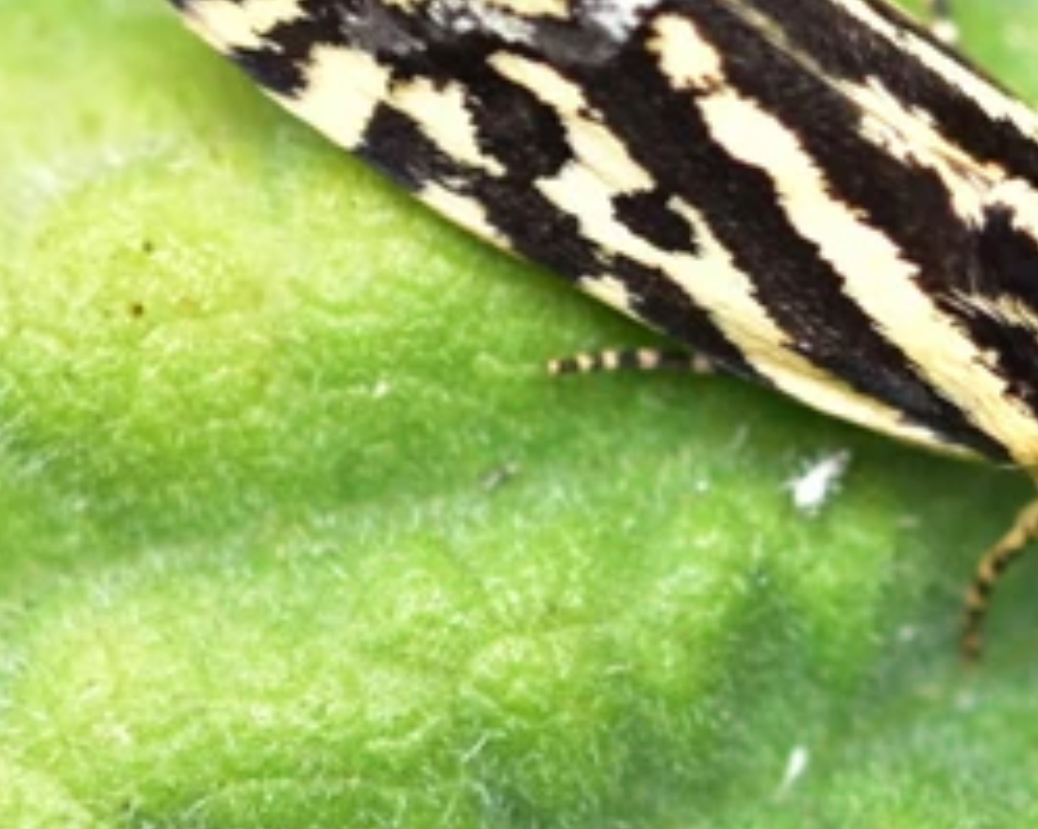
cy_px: 281
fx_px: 11702
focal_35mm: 381
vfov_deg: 4.1
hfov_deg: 5.1
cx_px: 1046
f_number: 5.6
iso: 200
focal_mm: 105
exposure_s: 1/125
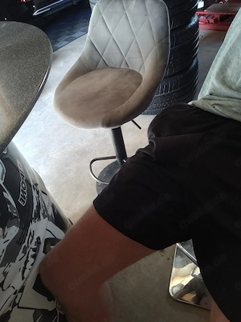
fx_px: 223
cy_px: 161
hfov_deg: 56.8
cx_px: 120
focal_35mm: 24
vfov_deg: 71.6
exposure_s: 1/50
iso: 125
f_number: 2.45
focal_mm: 3.27
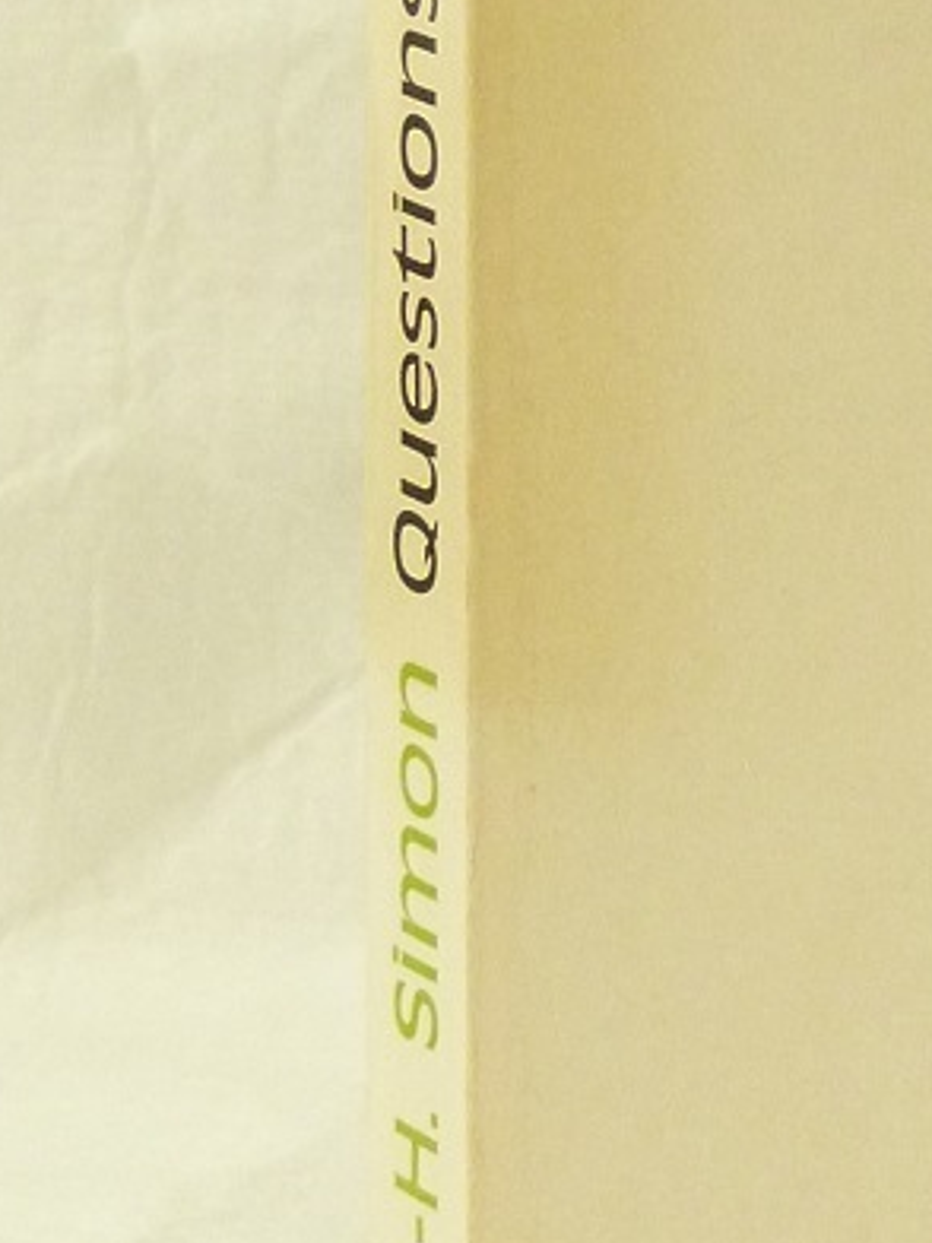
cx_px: 1457
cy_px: 244
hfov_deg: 6.2
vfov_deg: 8.3
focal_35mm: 237
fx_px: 8508
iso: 400
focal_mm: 11
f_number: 3.3
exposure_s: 1/60
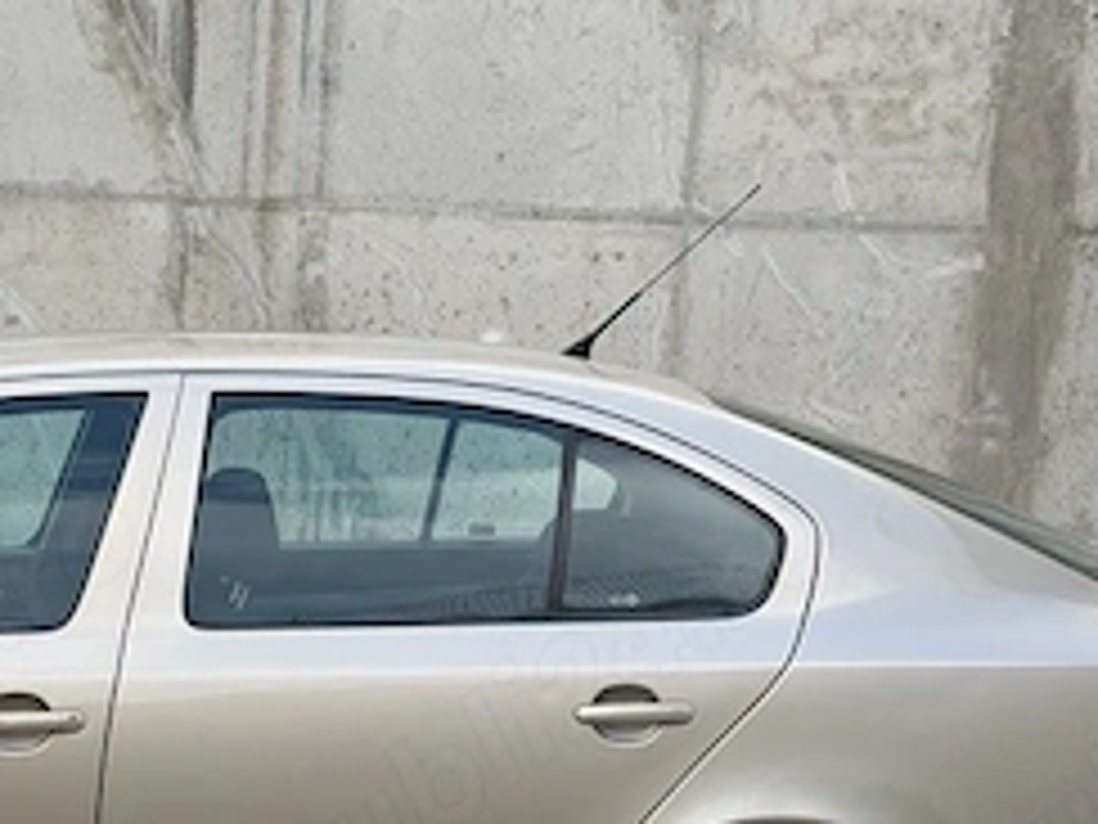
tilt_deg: -8.1
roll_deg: -2.3
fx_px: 3743
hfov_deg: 16.4
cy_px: 738
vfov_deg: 12.5
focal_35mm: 118
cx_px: 22
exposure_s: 1/1222
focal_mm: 6.76
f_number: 1.78
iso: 64
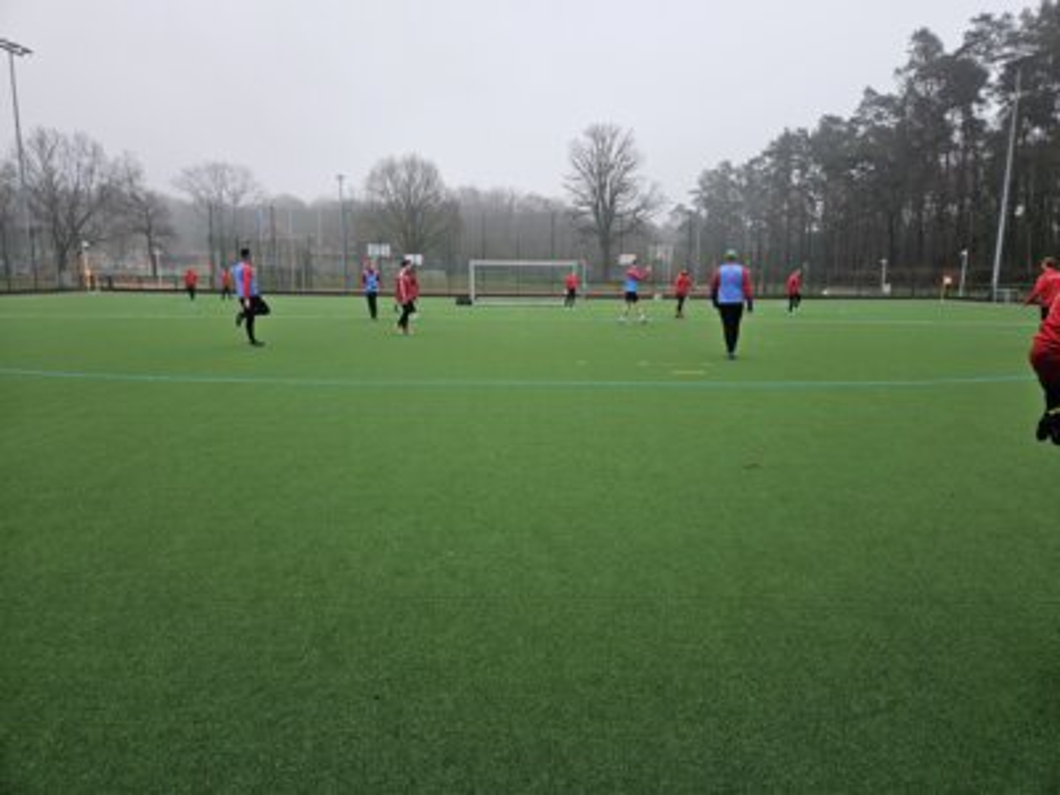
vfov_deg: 58.9
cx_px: 530
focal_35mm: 23
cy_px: 398
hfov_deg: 73.9
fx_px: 704
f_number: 1.8
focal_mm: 5.4
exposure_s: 1/180
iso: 40
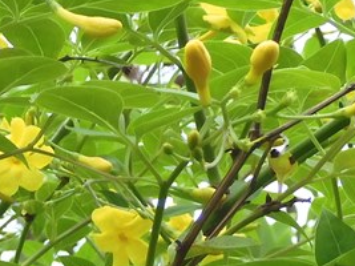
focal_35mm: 101
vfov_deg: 14.5
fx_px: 1035
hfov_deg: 19.3
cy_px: 20
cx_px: 284
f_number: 4
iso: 100
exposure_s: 1/160
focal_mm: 8.9
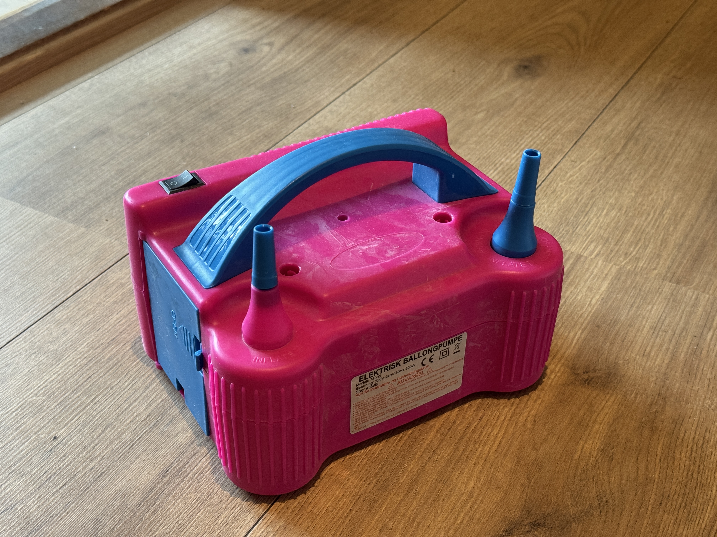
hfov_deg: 39.7
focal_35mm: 48
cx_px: 358
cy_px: 268
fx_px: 994
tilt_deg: -37.0
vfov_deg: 30.3
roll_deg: -1.2
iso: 250
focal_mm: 6.76
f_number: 1.78
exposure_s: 1/38
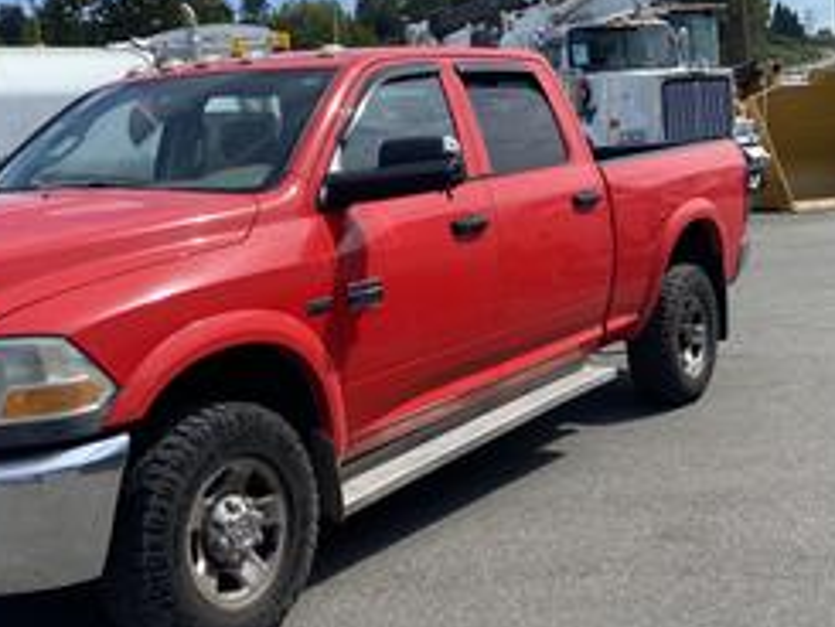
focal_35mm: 51
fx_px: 1231
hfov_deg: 37.5
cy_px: 344
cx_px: 443
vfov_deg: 28.6
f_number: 1.8
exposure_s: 1/2890
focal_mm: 4.25
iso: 32
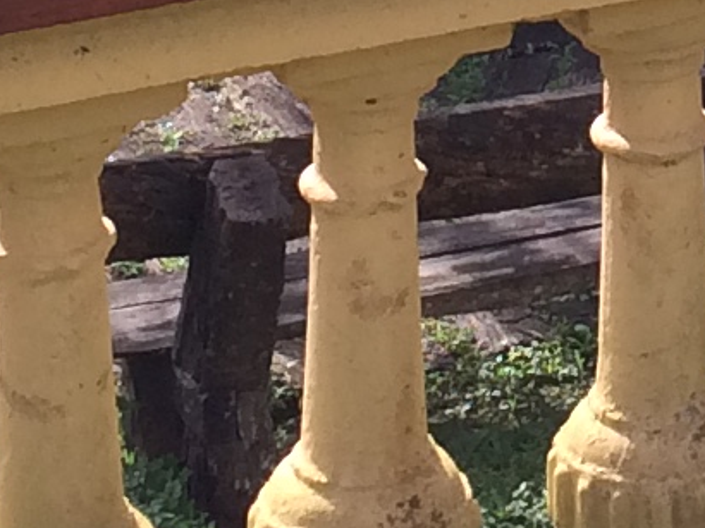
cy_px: -1061
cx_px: 947
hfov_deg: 8.4
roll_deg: -1.1
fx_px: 4702
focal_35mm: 231
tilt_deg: -8.8
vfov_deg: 6.0
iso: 32
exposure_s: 1/746
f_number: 2.2
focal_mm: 4.15
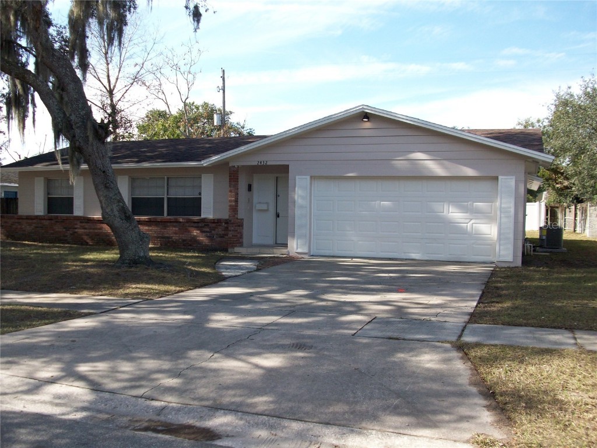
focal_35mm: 34
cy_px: 224
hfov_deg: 54.0
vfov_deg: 41.8
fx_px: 586
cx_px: 298
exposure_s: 1/420
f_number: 2.8
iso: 64
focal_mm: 5.7
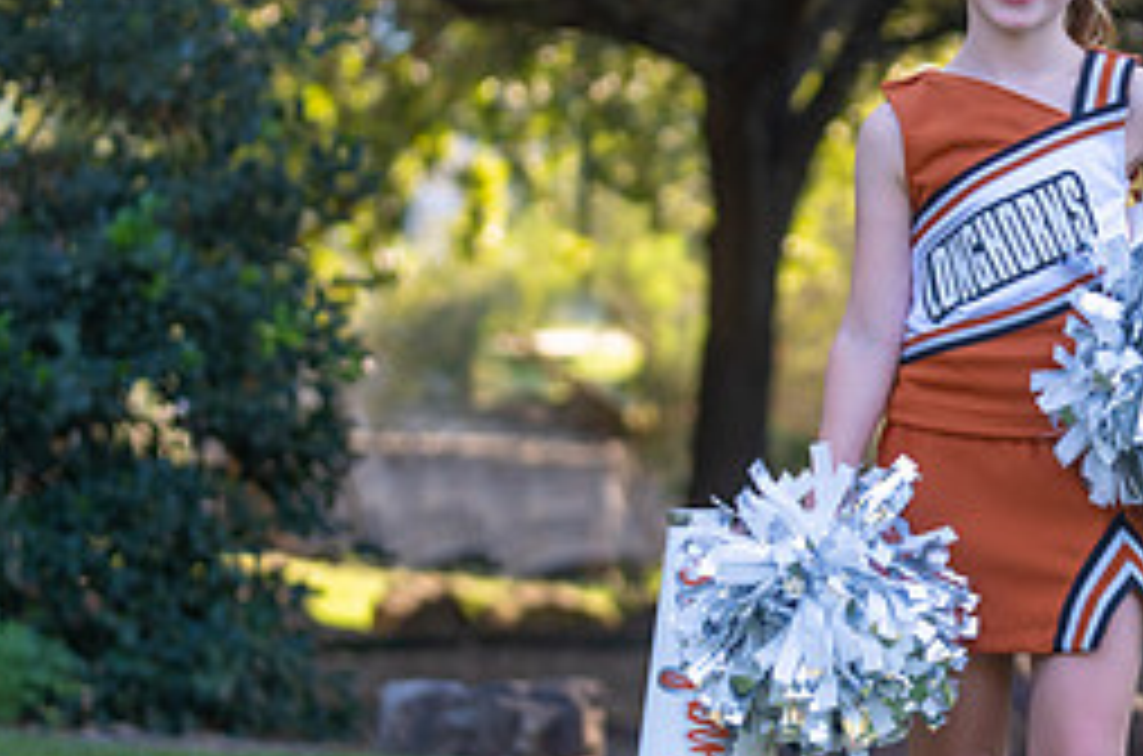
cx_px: 1026
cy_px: 382
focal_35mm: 167
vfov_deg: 8.2
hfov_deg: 12.2
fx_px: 5289
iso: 200
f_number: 2.8
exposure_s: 1/320
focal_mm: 70
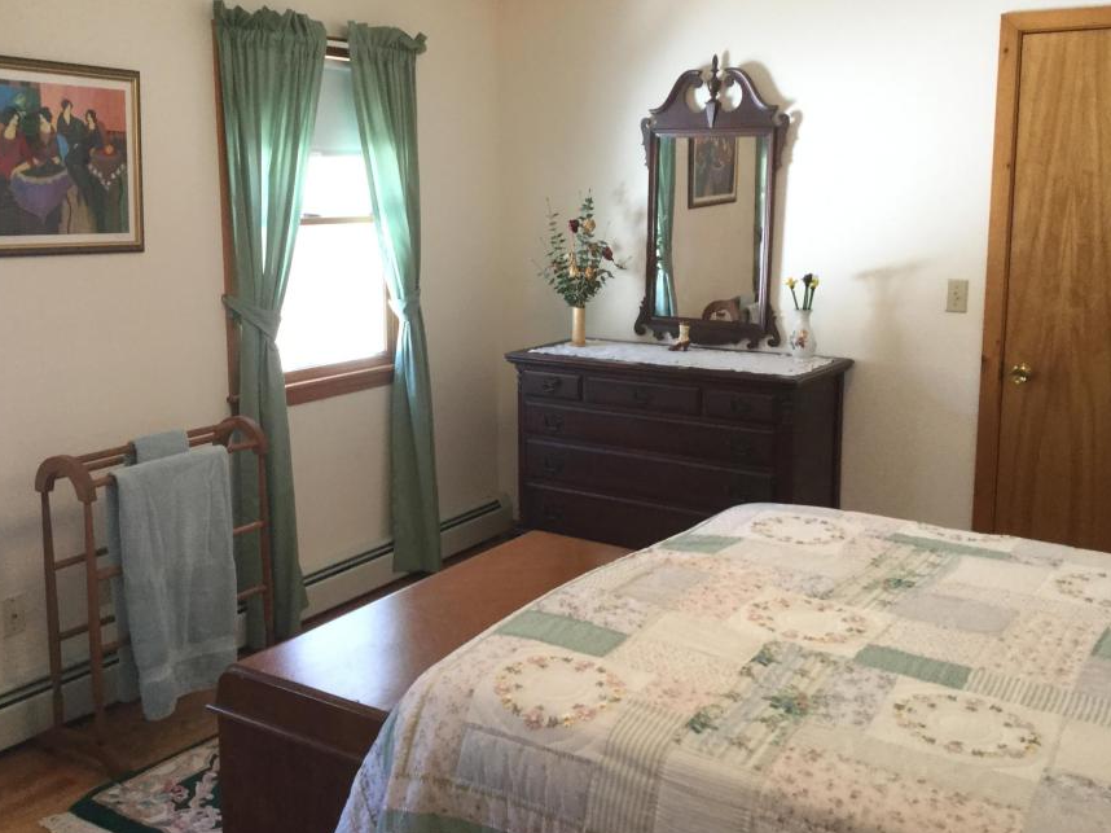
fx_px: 1187
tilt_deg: -7.9
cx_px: 502
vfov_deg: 38.6
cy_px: 351
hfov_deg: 50.1
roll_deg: -0.2
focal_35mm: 37
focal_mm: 3.3
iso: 32
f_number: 2.4
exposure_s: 1/30
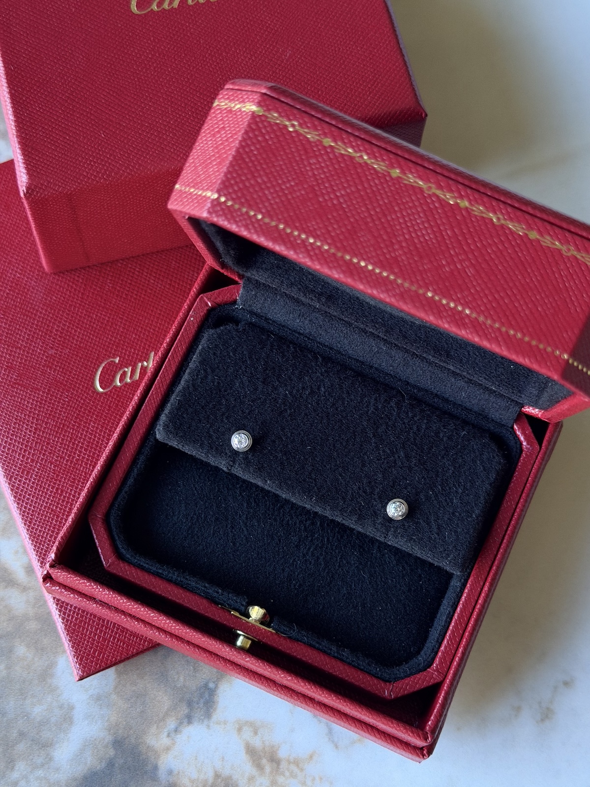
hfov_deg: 30.3
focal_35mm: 48
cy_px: 394
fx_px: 1091
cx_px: 295
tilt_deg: -74.1
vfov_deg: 39.7
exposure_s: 1/60
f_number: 1.78
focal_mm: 6.76
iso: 250
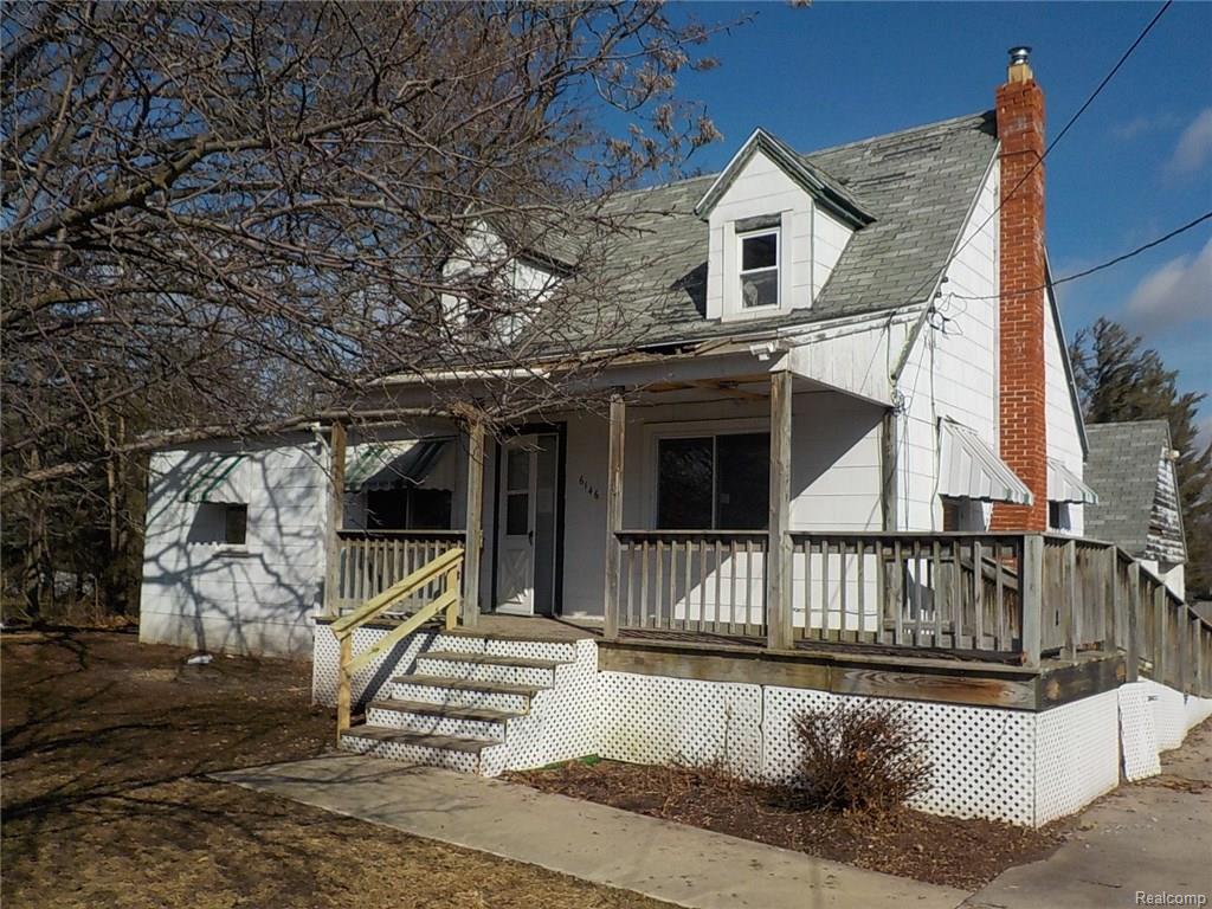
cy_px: 454
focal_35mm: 30
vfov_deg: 46.8
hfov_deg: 60.0
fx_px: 1050
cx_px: 606
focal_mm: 4.1
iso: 125
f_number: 6.6
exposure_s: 1/640
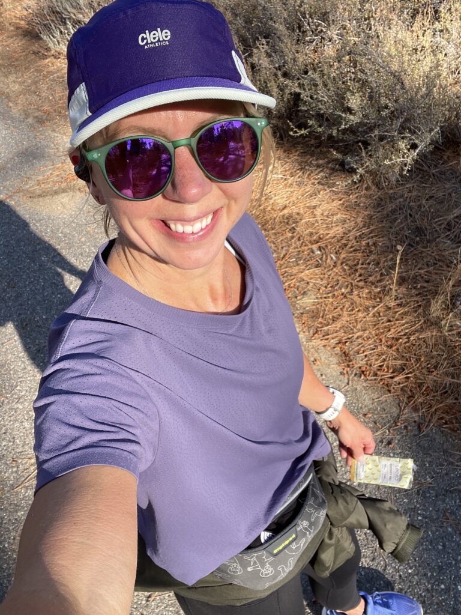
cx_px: 230
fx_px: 533
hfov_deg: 46.8
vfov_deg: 60.0
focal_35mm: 30
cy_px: 308
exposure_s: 1/203
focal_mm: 2.71
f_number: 2.2
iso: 25
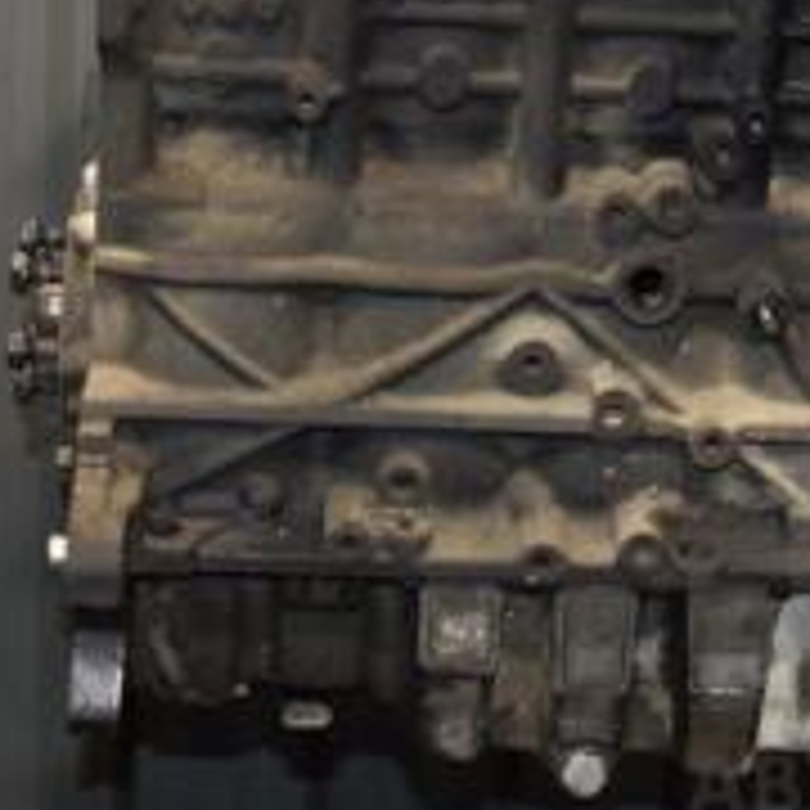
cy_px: 0
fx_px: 2700
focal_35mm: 102
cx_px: 603
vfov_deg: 16.7
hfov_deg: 17.0
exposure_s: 1/60
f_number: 5
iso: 800
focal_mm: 24
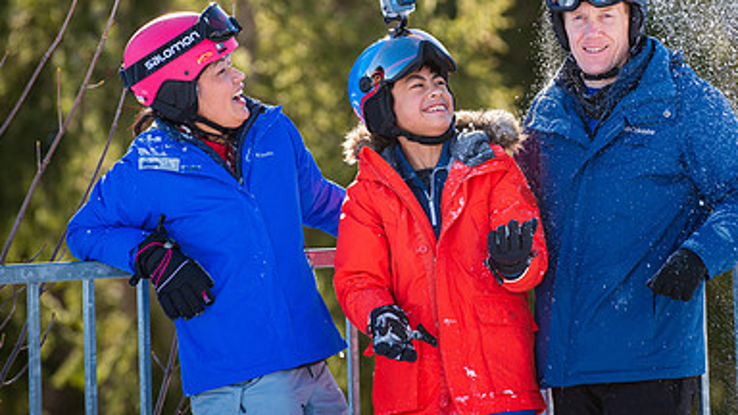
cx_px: 482
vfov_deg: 4.3
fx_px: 5577
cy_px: 124
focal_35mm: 285
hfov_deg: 7.6
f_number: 5
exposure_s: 1/400
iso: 200
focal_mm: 180
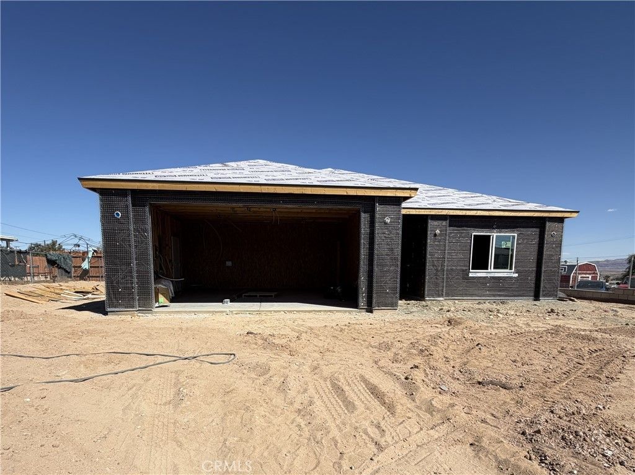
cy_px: 238
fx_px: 257
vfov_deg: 85.6
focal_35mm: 14
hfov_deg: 102.1
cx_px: 318
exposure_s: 1/1235
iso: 25
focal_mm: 2.22
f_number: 2.2
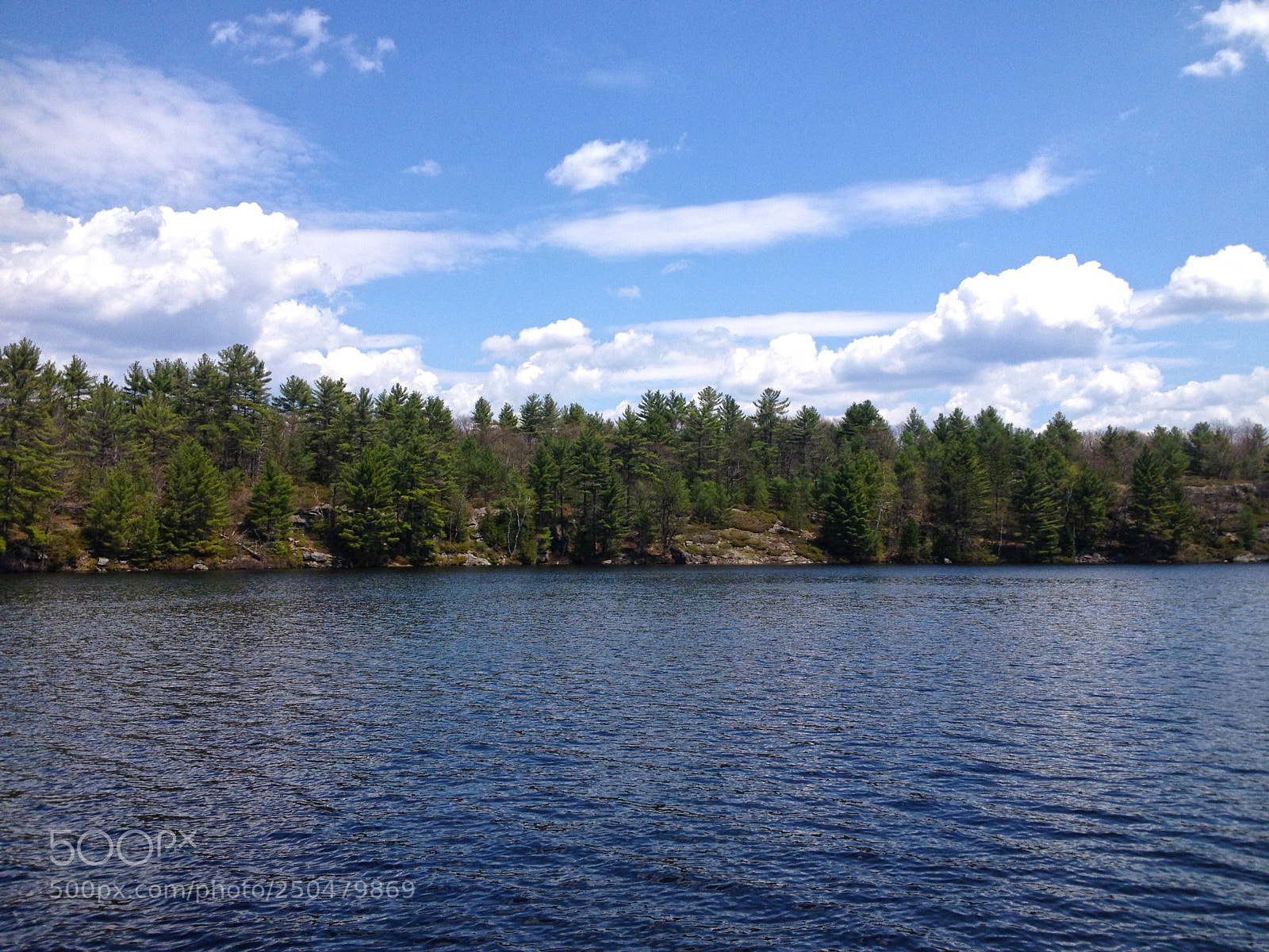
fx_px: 1283
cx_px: 634
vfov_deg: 40.7
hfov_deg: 52.6
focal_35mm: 35
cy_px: 476
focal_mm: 4.28
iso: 50
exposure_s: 1/1905
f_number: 2.4
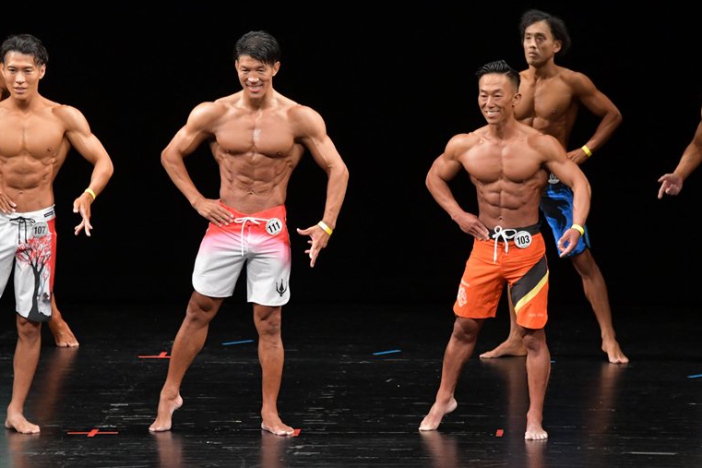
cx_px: 355
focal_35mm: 275
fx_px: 5361
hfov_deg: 7.5
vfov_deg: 5.0
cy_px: 234
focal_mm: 180
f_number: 5.6
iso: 3200
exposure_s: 1/400
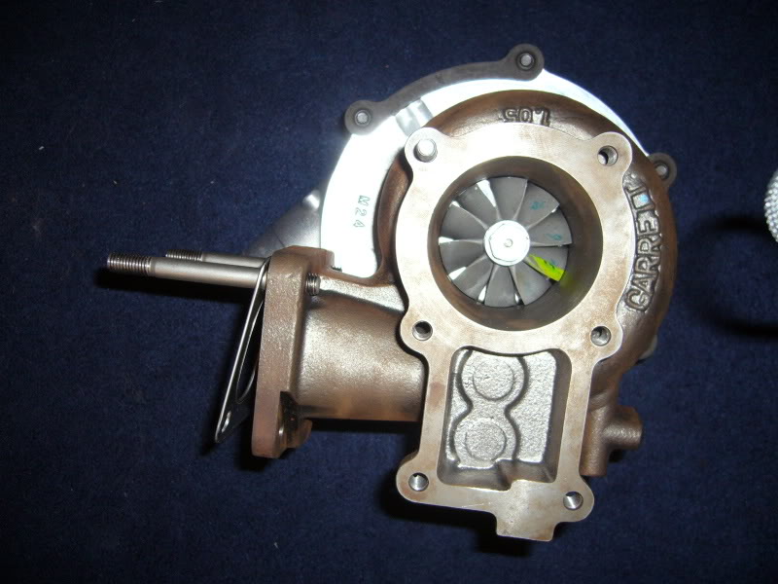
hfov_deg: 52.6
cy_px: 292
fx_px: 787
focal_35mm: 35
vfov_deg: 40.7
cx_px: 389
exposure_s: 1/30
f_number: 2.8
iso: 100
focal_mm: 5.8
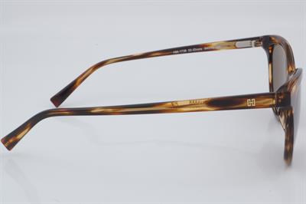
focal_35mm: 75
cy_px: 102
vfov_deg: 18.2
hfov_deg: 27.0
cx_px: 153
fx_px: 637
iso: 100
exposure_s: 1/3
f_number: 32
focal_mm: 50
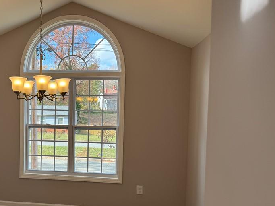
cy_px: 126
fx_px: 286
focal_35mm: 36
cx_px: 74
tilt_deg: -3.4
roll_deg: -1.6
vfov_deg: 39.4
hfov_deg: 49.6
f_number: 1.78
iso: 80
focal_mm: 6.76
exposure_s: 1/309
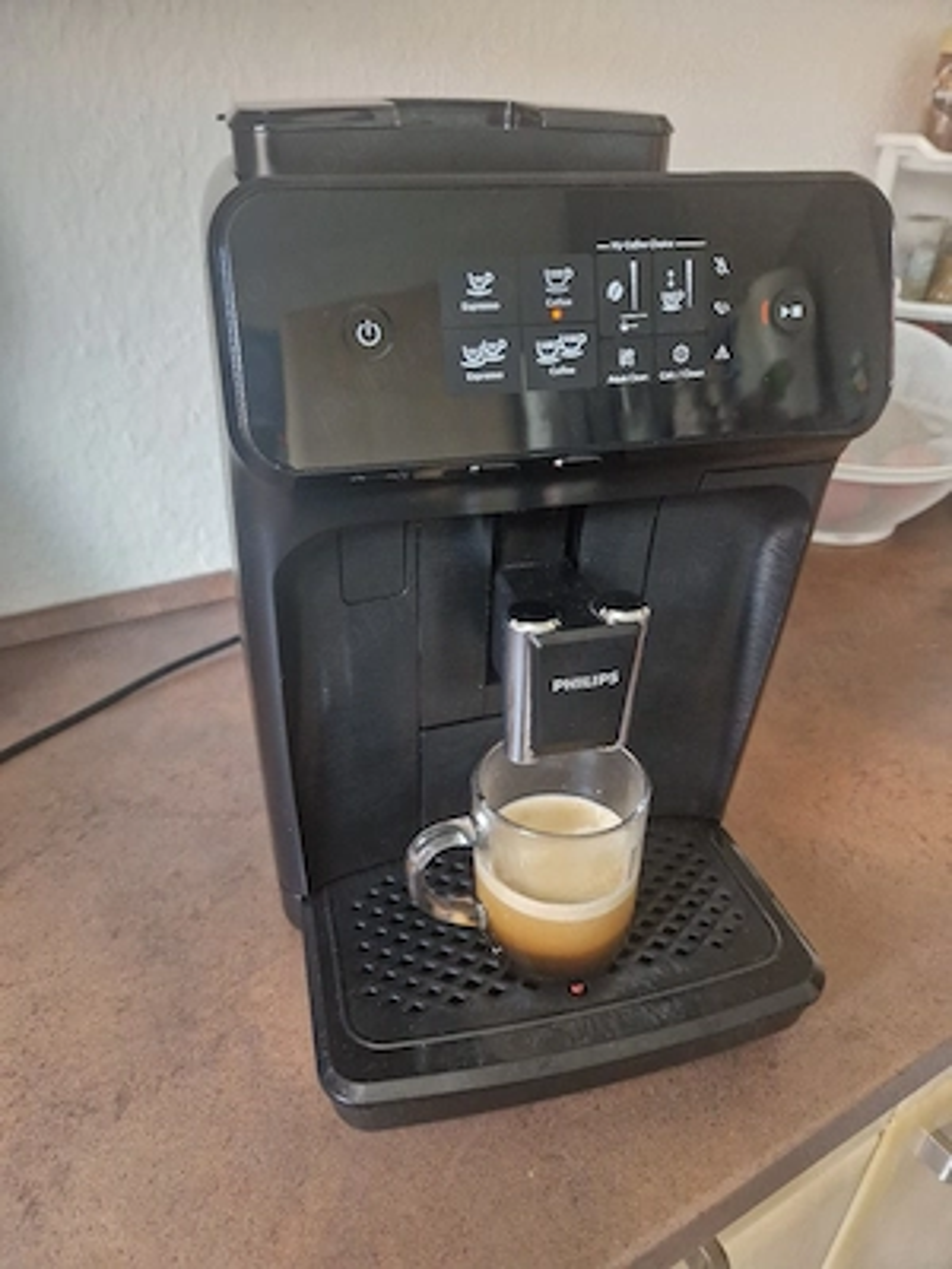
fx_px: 843
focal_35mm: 23
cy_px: 634
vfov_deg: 73.9
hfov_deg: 58.9
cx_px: 476
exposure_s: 1/100
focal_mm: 5.4
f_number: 1.8
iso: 1000
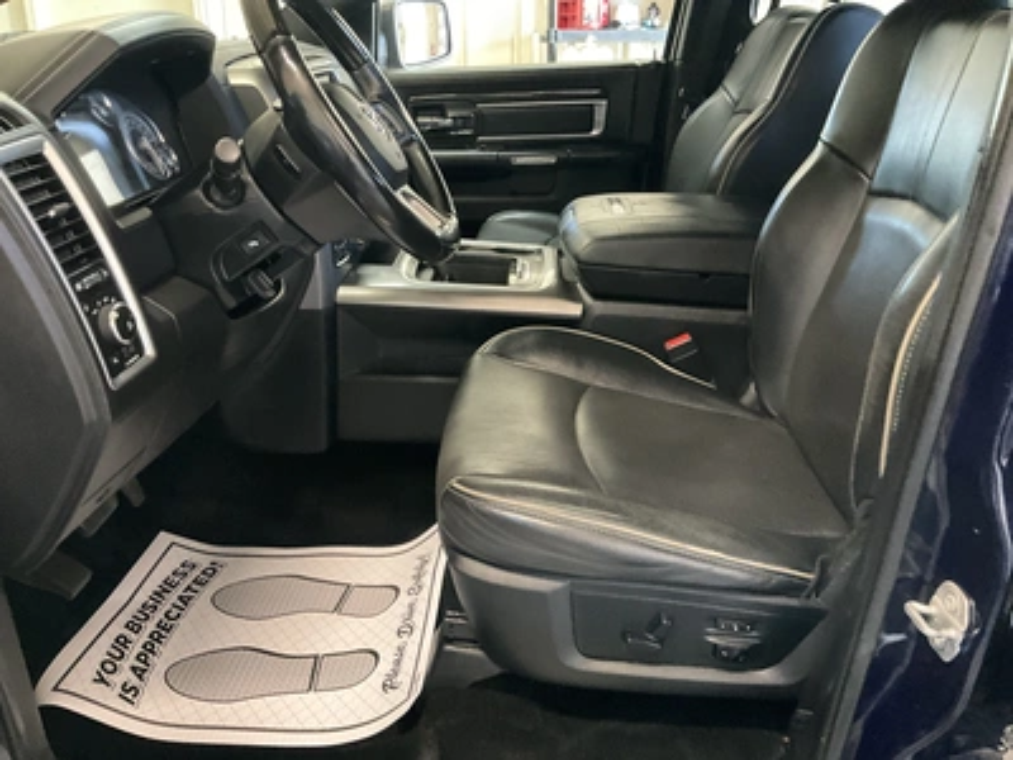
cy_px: 380
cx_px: 506
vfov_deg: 48.2
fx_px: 849
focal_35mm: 29
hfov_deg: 61.7
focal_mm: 3
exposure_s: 1/30
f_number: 1.8
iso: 500
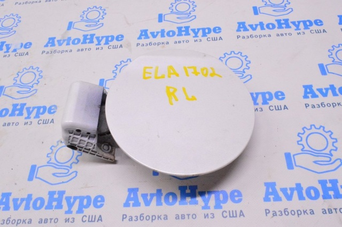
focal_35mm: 30
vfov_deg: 43.5
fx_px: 285
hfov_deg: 62.0
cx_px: 171
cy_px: 114
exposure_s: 1/40
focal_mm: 20
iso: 6400
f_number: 25
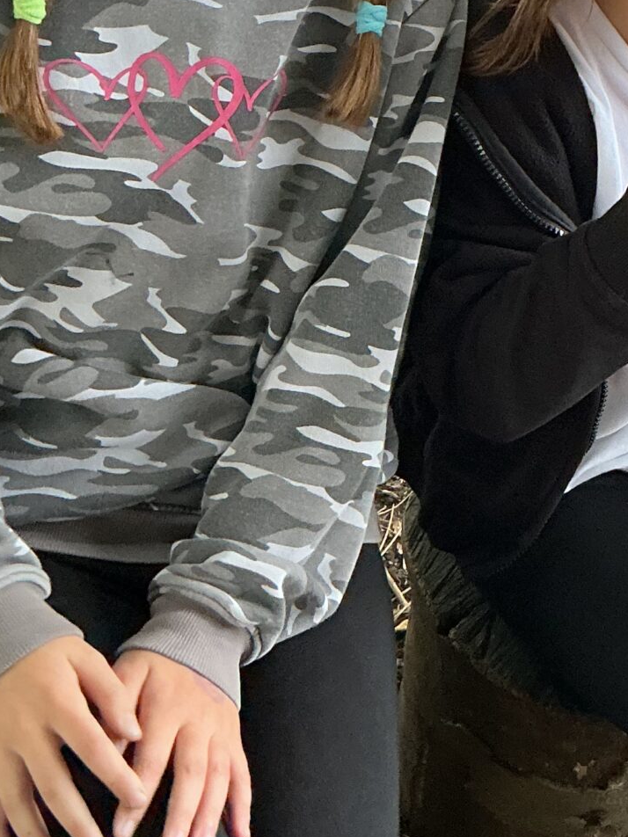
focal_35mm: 78
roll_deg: -7.1
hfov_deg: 18.4
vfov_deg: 24.9
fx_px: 1887
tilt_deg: -38.4
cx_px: 630
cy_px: 258
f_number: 1.8
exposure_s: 1/50
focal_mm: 3
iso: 125
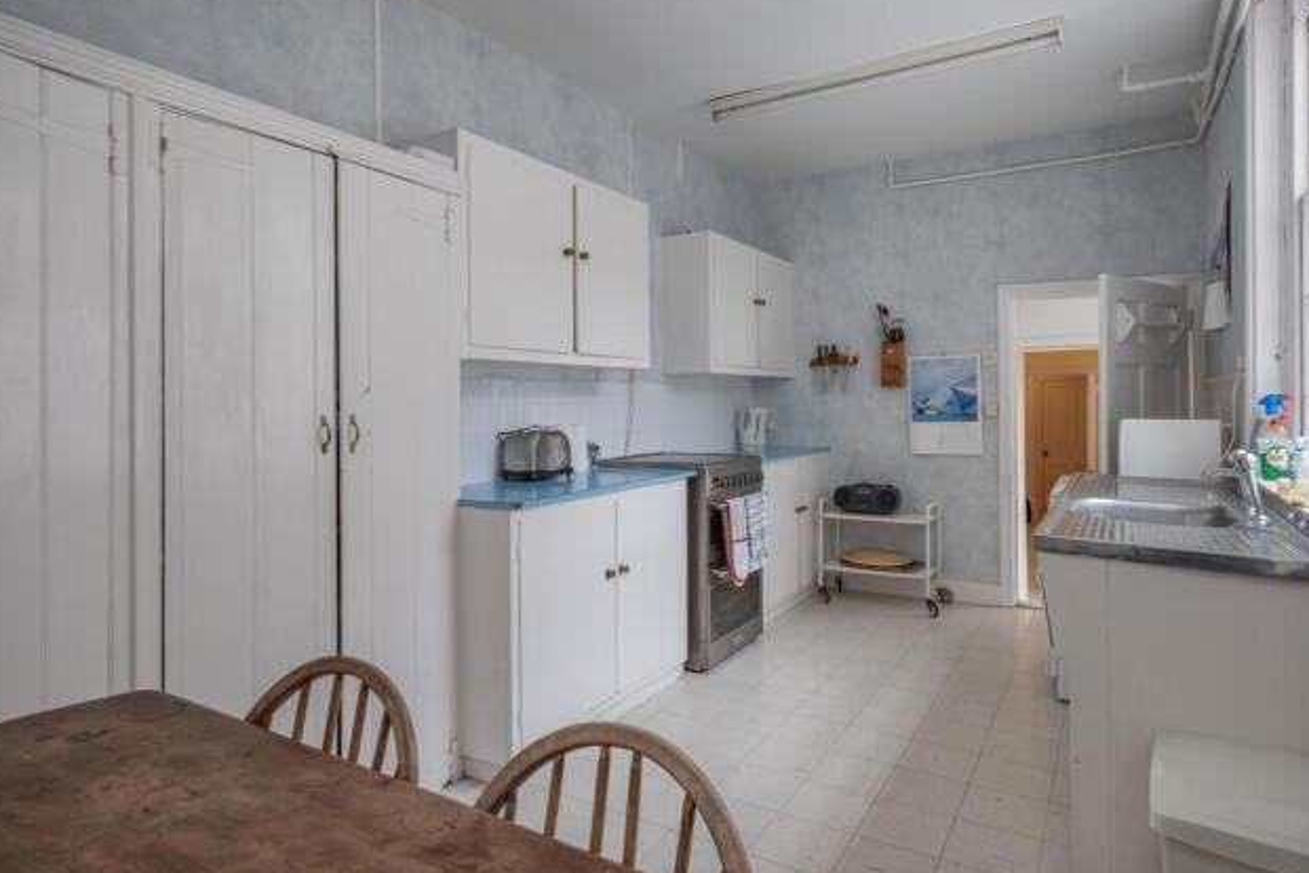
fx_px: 691
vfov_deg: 64.5
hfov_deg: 86.9
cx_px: 676
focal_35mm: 19
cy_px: 446
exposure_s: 1/2.5
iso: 200
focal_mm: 12
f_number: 9
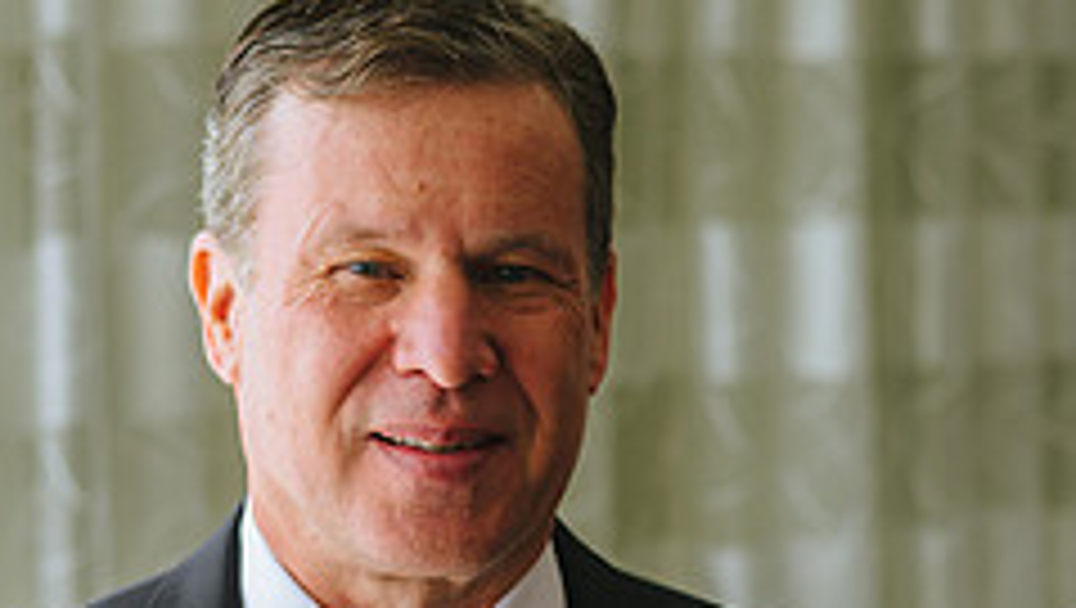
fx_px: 3627
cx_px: 882
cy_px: 642
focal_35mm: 127
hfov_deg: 16.7
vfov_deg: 9.5
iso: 320
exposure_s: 1/160
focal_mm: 50
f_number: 2.8
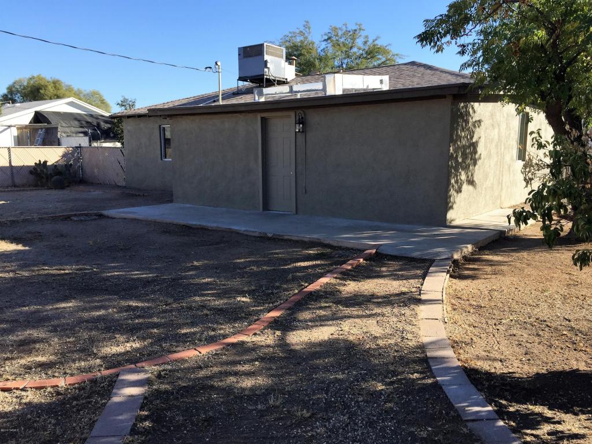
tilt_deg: -8.6
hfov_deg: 61.7
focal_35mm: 29
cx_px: 296
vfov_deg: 48.2
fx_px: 496
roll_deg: -0.3
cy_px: 222
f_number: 2.2
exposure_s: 1/989
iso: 32
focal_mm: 4.15
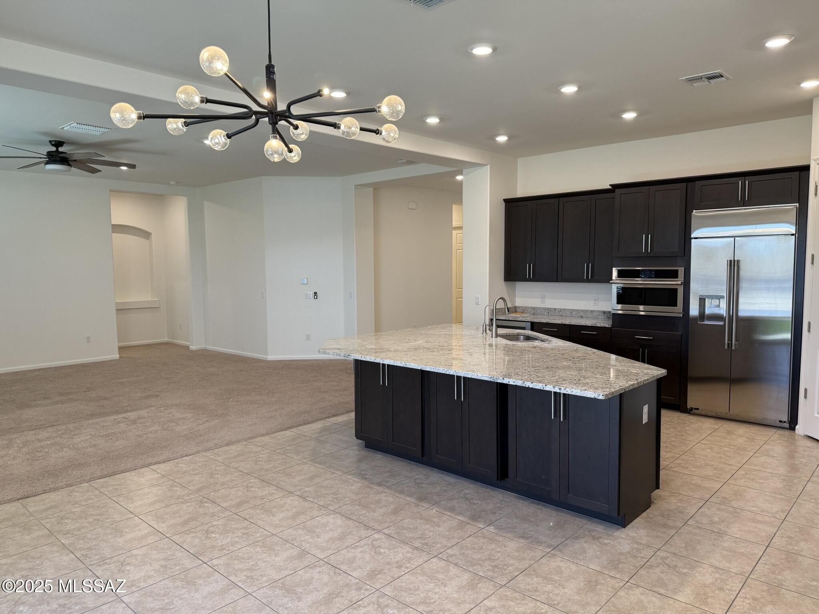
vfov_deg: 56.8
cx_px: 410
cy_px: 307
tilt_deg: -4.4
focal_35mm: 24
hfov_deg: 71.6
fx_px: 568
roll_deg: +0.1
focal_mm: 6.76
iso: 160
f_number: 1.78
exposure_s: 1/120
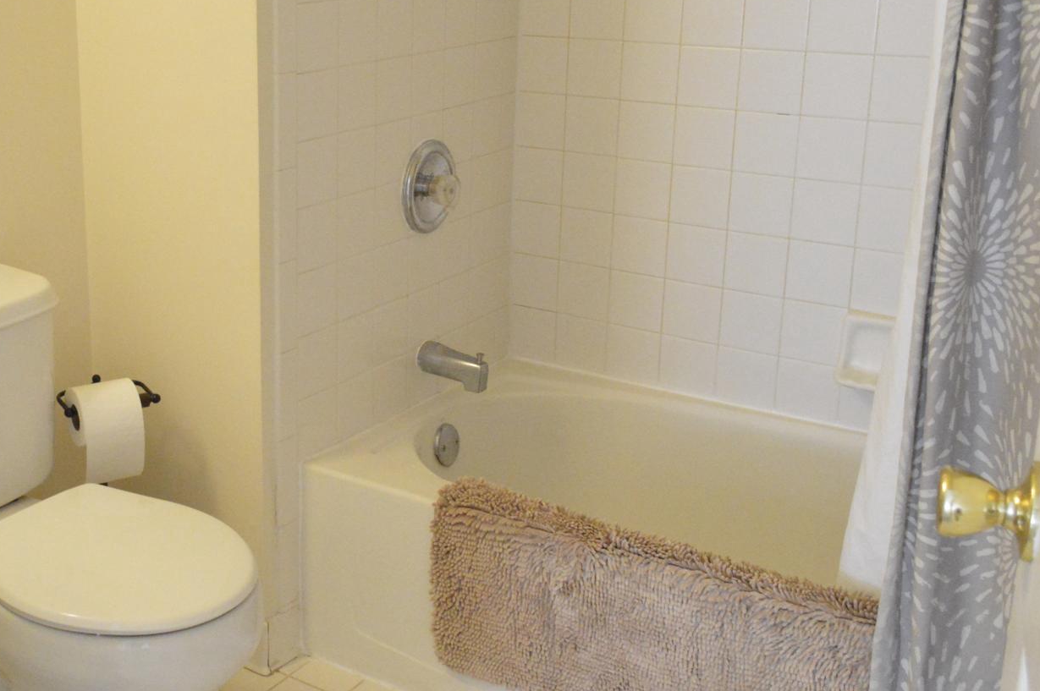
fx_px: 1299
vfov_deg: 29.7
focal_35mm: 45
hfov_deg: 41.7
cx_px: 204
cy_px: 266
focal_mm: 18
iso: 6400
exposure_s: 1/100
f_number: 5.6
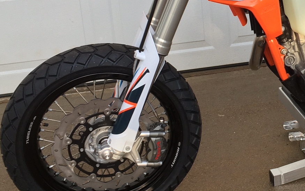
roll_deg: +2.5
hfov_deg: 27.9
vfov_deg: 18.2
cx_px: 274
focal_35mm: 71
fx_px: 590
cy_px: 37
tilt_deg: -16.3
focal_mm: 4.15
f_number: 2.2
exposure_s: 1/127
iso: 25
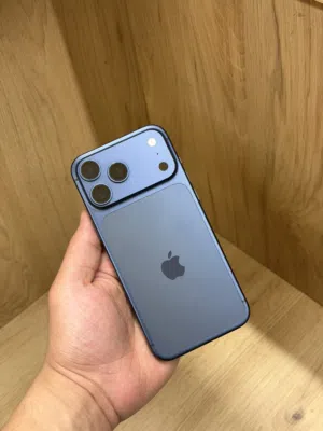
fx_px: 597
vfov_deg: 39.7
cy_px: 216
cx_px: 162
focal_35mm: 48
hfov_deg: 30.3
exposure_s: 1/50
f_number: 1.78
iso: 250
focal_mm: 6.76
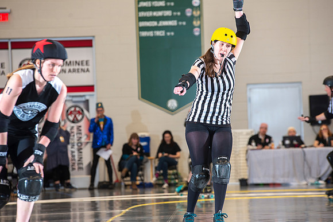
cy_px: 111
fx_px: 1850
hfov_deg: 10.3
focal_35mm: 200
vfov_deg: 6.9
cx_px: 166
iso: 500
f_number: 5.6
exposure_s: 1/160
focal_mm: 200
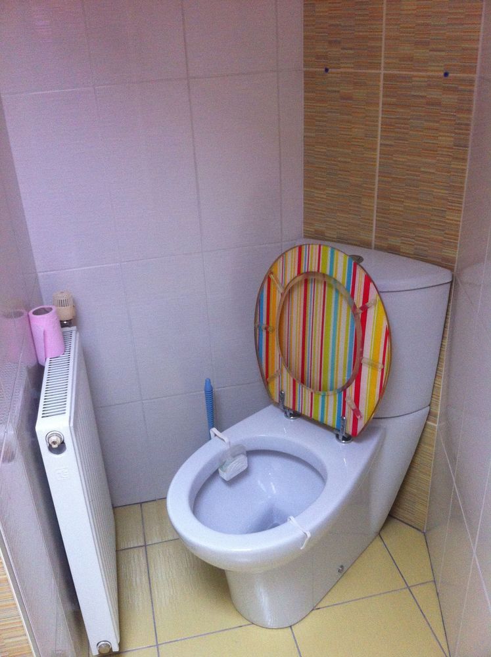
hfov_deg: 40.6
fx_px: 664
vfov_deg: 52.7
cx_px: 246
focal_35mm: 35
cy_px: 328
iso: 200
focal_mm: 3.85
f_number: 2.8
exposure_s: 1/17
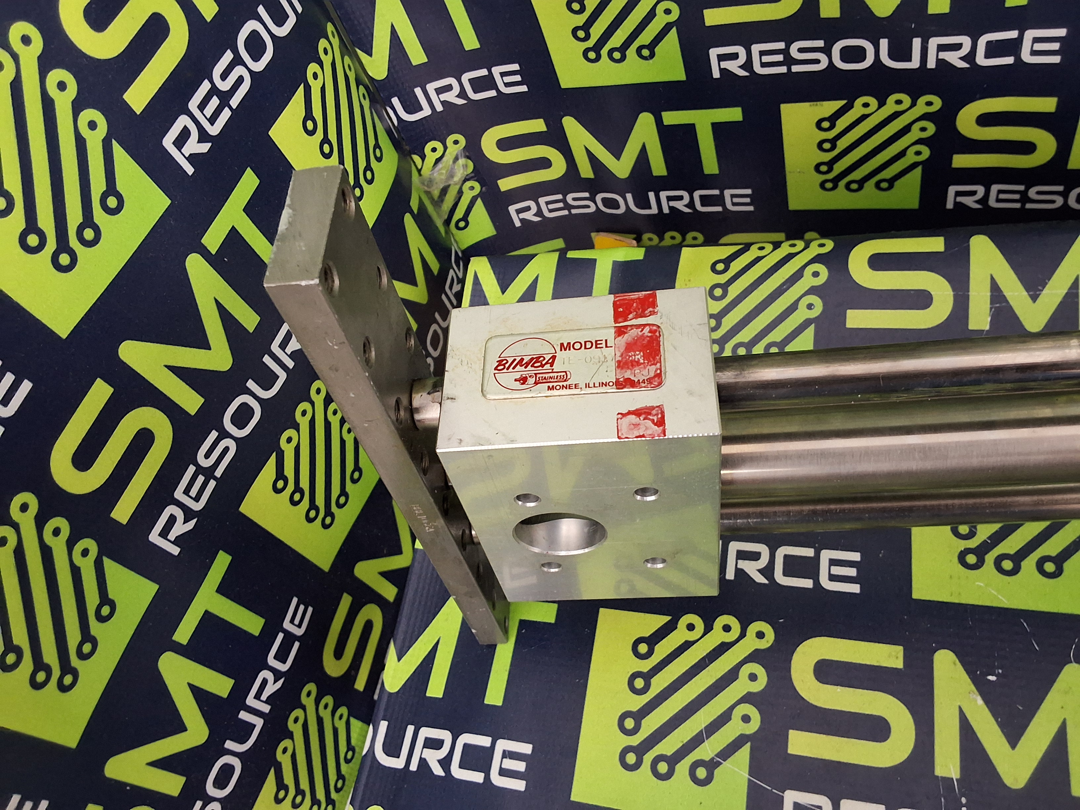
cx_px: 540
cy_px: 405
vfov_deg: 49.7
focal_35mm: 28
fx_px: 874
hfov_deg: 63.4
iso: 320
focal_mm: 2.91
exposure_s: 1/24
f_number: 1.9
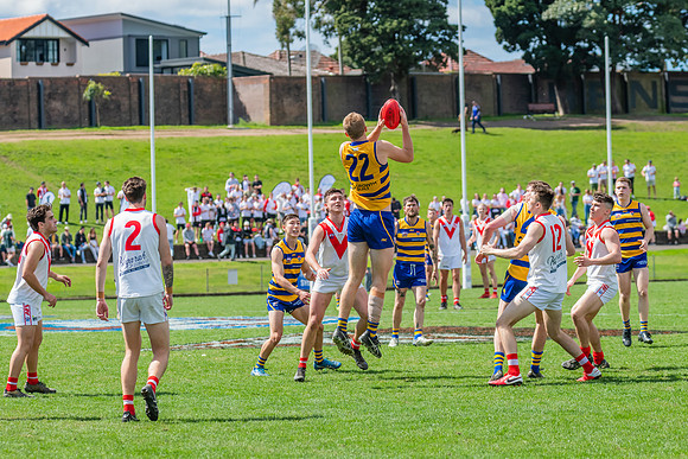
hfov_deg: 11.4
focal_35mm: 181
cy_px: 215
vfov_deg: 7.6
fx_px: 3461
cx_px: 366
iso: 800
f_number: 7.1
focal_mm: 170
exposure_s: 1/1600
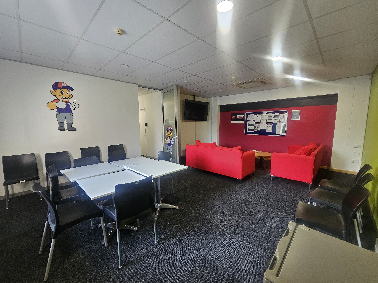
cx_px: 189
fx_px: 142
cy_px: 142
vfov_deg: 89.9
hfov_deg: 106.2
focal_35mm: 13
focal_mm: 2.2
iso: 250
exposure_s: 1/50
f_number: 2.2
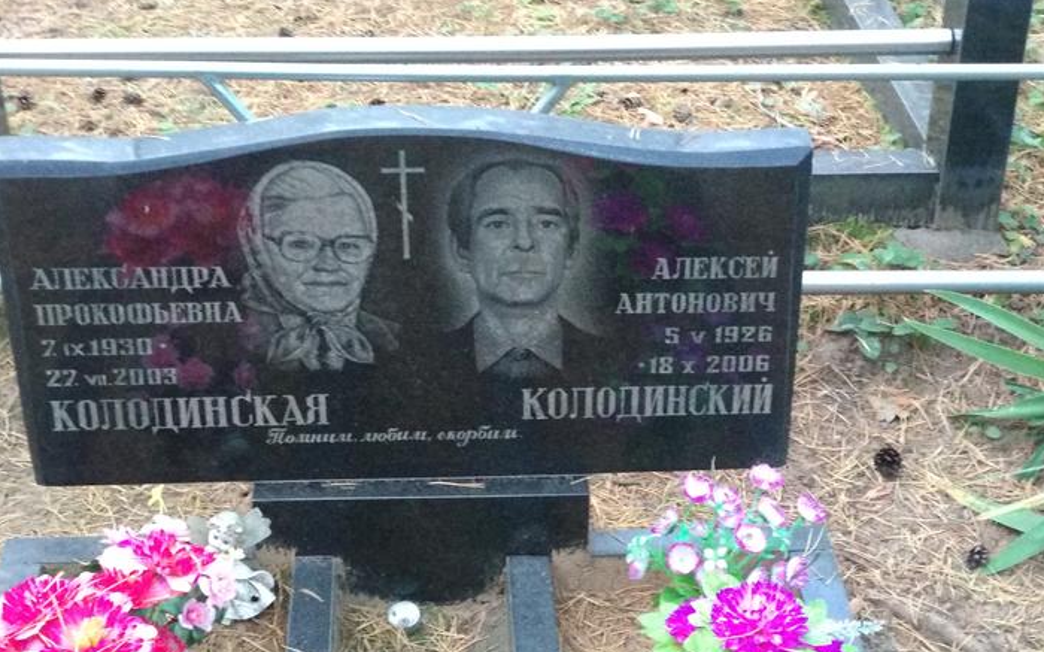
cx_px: 522
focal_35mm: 63
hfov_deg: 32.5
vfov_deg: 20.6
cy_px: 391
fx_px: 1792
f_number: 2.6
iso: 2000
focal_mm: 5.99
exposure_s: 1/30
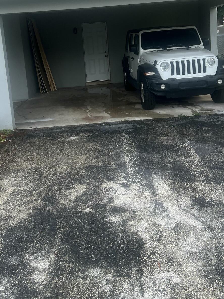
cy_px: 99
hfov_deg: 32.9
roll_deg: +5.0
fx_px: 380
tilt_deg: -9.2
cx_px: 108
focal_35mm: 44
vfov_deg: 42.4
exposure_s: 1/646
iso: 50
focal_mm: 5.7
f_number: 1.5
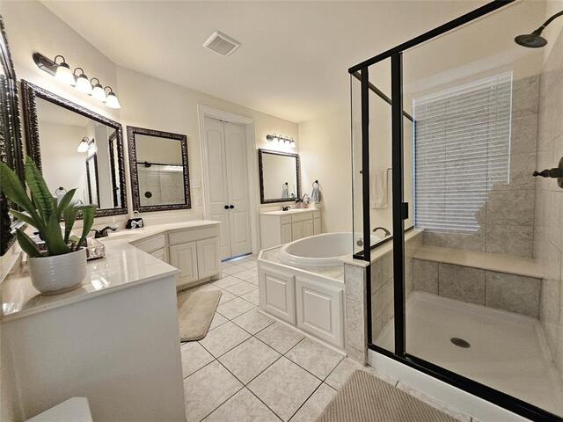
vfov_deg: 89.9
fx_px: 211
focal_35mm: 13
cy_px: 211
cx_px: 282
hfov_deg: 106.2
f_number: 2.2
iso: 320
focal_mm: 1.74
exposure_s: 1/60
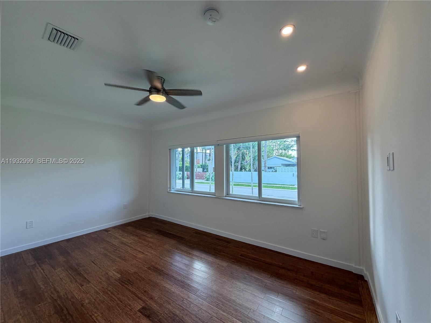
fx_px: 174
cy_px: 162
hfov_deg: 102.1
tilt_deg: +1.7
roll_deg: +0.3
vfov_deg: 85.7
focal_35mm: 14
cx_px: 216
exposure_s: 1/120
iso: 80
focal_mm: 2.22
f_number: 2.2
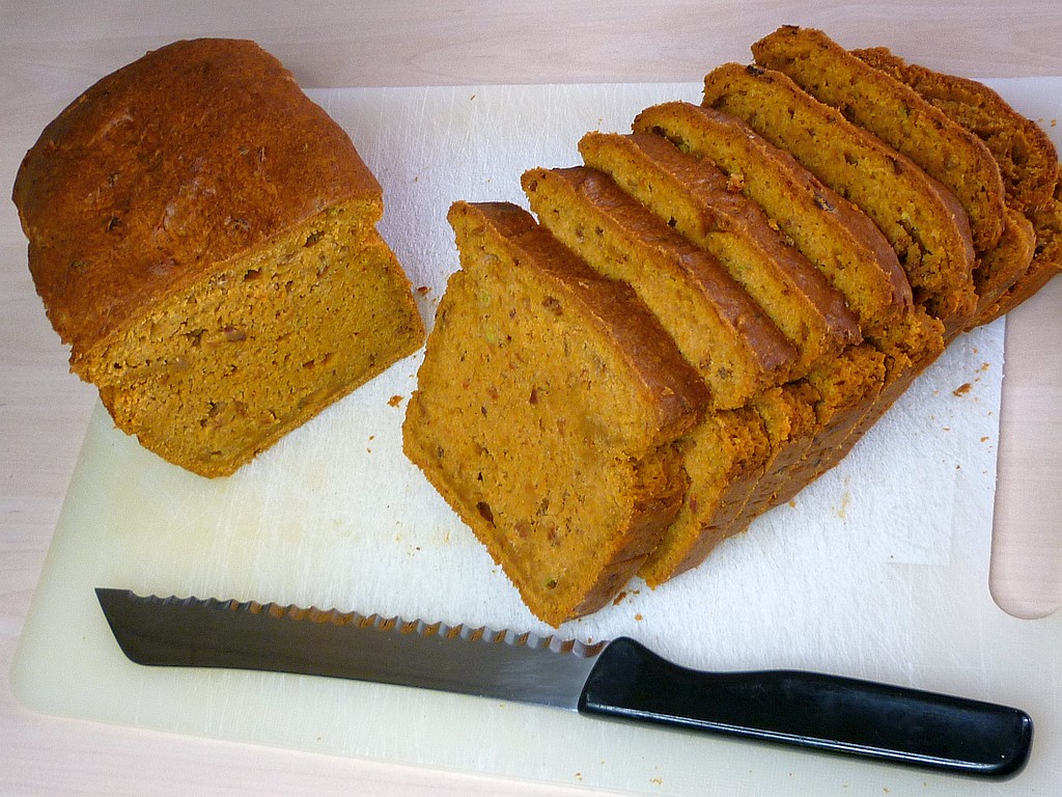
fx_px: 1473
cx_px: 531
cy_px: 398
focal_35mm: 48
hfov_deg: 39.7
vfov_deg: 30.3
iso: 125
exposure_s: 1/30
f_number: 2.8
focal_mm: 5.5
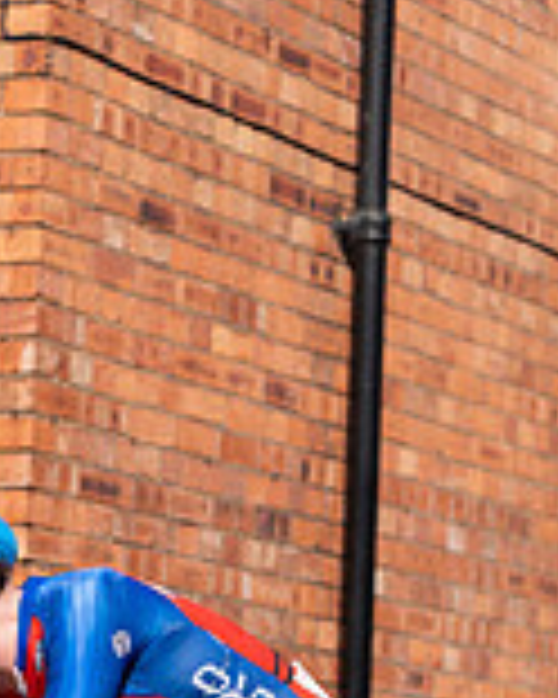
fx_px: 4108
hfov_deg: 7.7
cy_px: 743
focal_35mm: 199
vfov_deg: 9.6
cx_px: -58
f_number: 3.2
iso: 100
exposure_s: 1/1250
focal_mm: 73
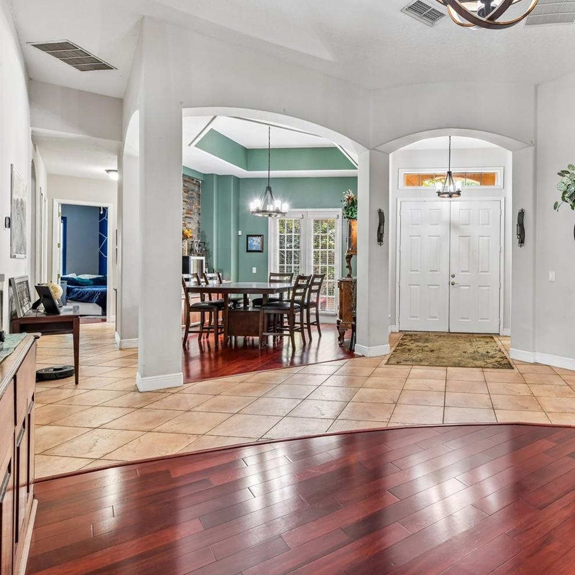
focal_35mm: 22
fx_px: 413
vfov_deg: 69.6
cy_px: 271
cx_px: 405
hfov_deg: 66.8
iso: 400
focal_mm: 16
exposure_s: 1/5
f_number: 8
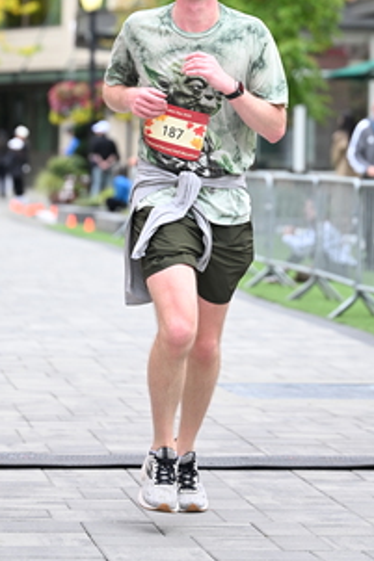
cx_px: 220
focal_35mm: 166
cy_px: 84
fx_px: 2590
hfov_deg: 8.3
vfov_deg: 12.3
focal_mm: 91
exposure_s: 1/1600
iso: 640
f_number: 2.8
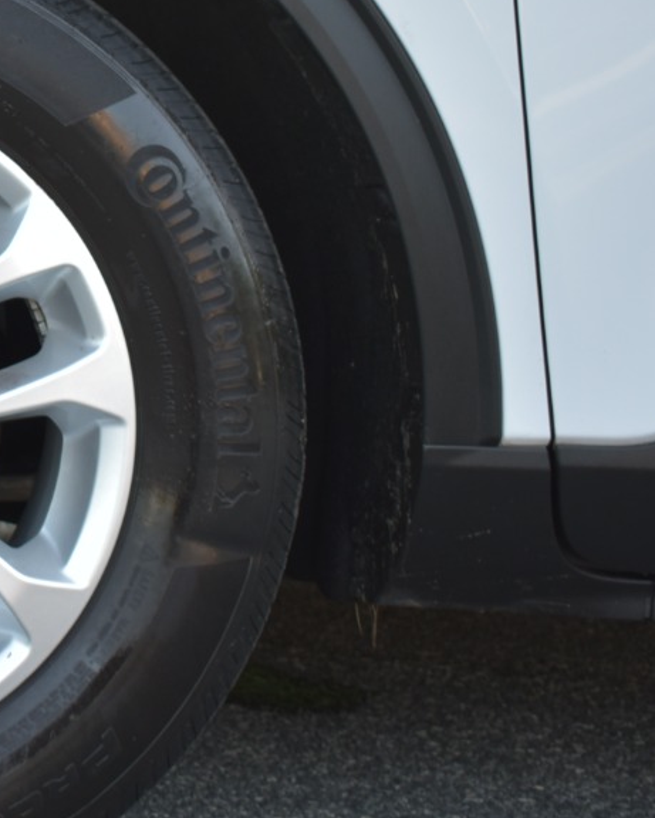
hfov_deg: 14.9
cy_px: 111
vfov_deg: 19.8
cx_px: -360
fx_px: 2301
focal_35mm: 95
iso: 100
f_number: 4.5
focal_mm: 24
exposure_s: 1/80
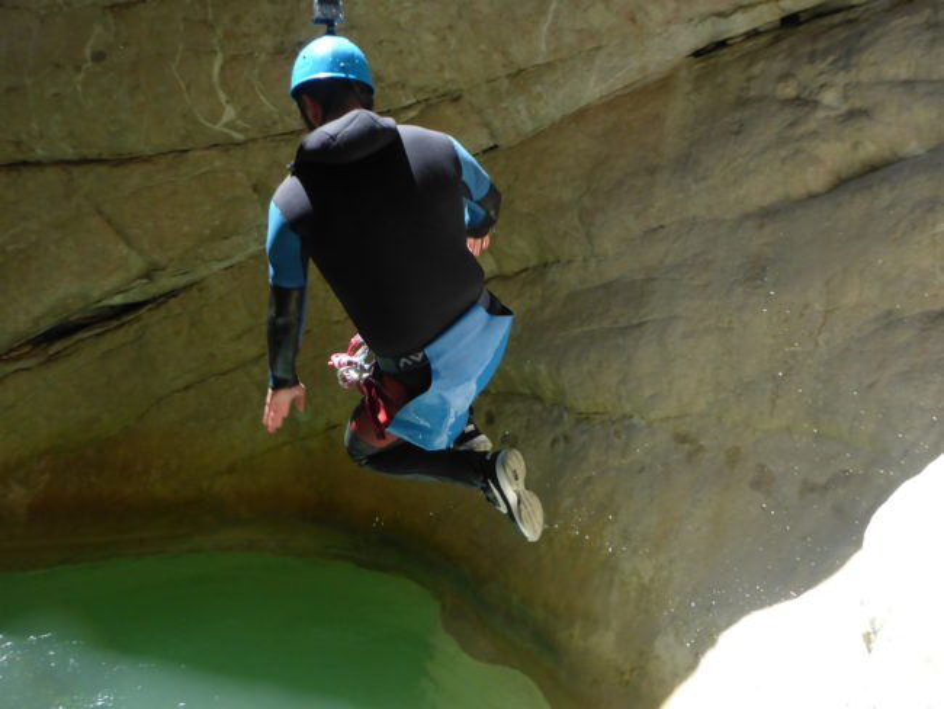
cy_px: 354
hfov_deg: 63.4
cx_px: 472
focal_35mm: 28
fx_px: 764
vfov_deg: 49.8
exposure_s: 1/500
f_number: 3.3
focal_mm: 4.9
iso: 200
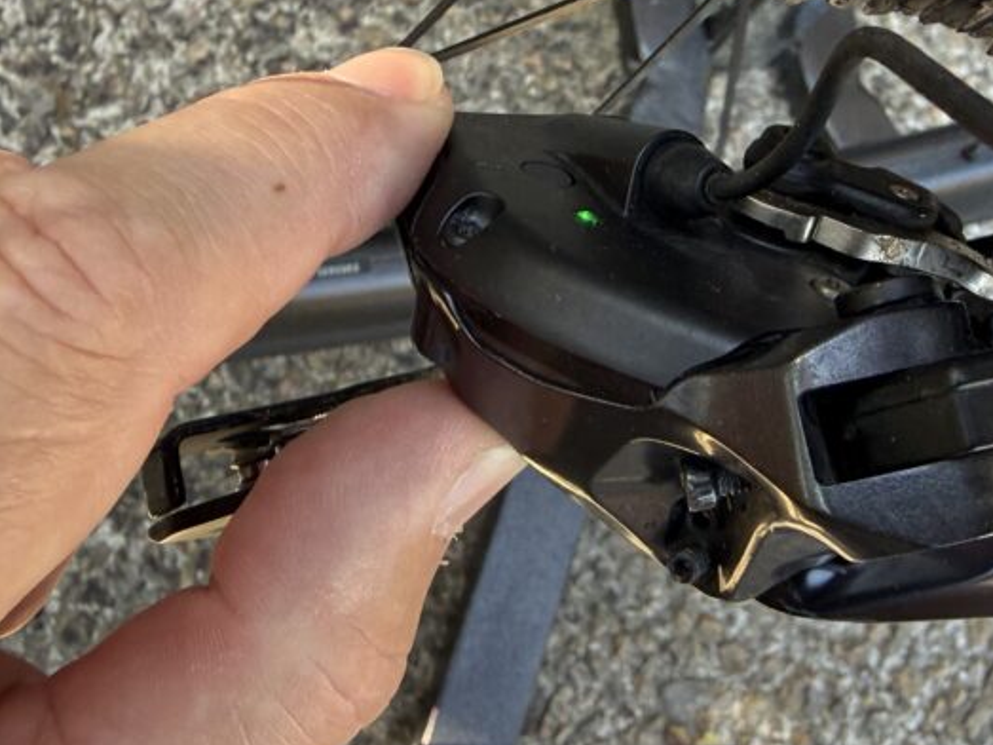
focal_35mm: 47
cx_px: 816
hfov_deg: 38.7
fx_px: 1348
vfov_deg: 30.7
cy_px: 279
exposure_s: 1/99
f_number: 2.2
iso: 80
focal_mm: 2.22
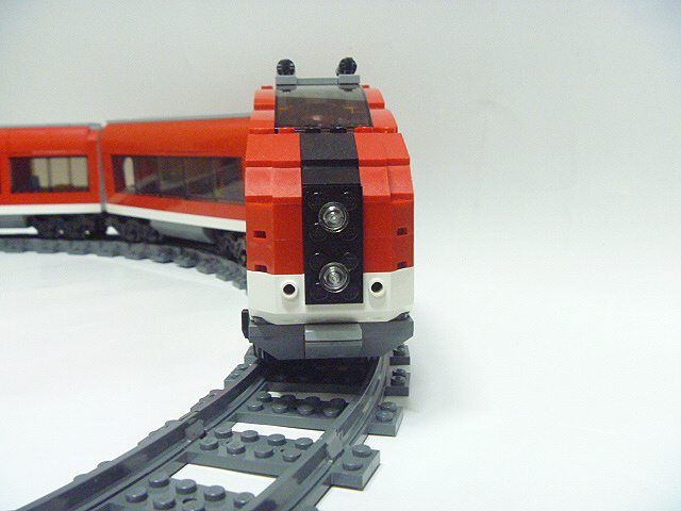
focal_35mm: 35
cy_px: 256
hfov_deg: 52.6
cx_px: 340
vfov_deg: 40.7
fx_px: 689
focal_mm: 6.3
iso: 800
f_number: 3.5
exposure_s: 1/15
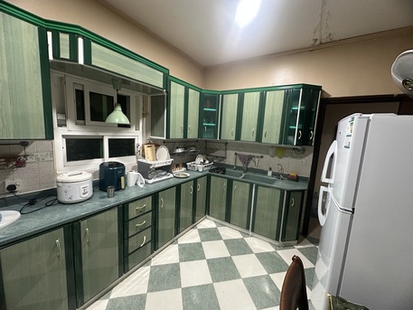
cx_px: 206
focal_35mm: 14
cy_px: 155
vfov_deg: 85.7
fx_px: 167
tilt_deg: -7.1
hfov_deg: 102.0
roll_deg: -3.1
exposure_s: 1/60
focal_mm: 2.22
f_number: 2.2
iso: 500
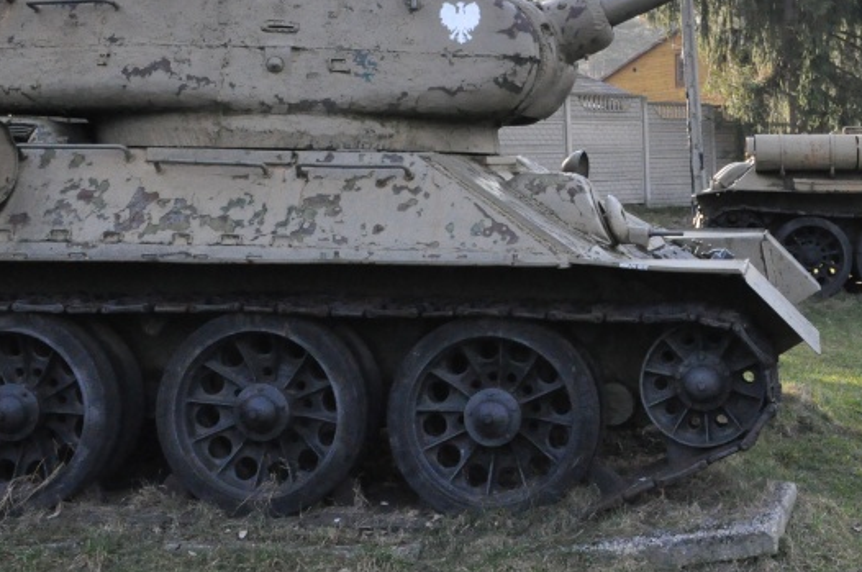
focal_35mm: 57
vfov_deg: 23.3
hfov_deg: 33.0
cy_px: 108
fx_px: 1363
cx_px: 803
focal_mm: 20
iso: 3200
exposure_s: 1/500
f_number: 11
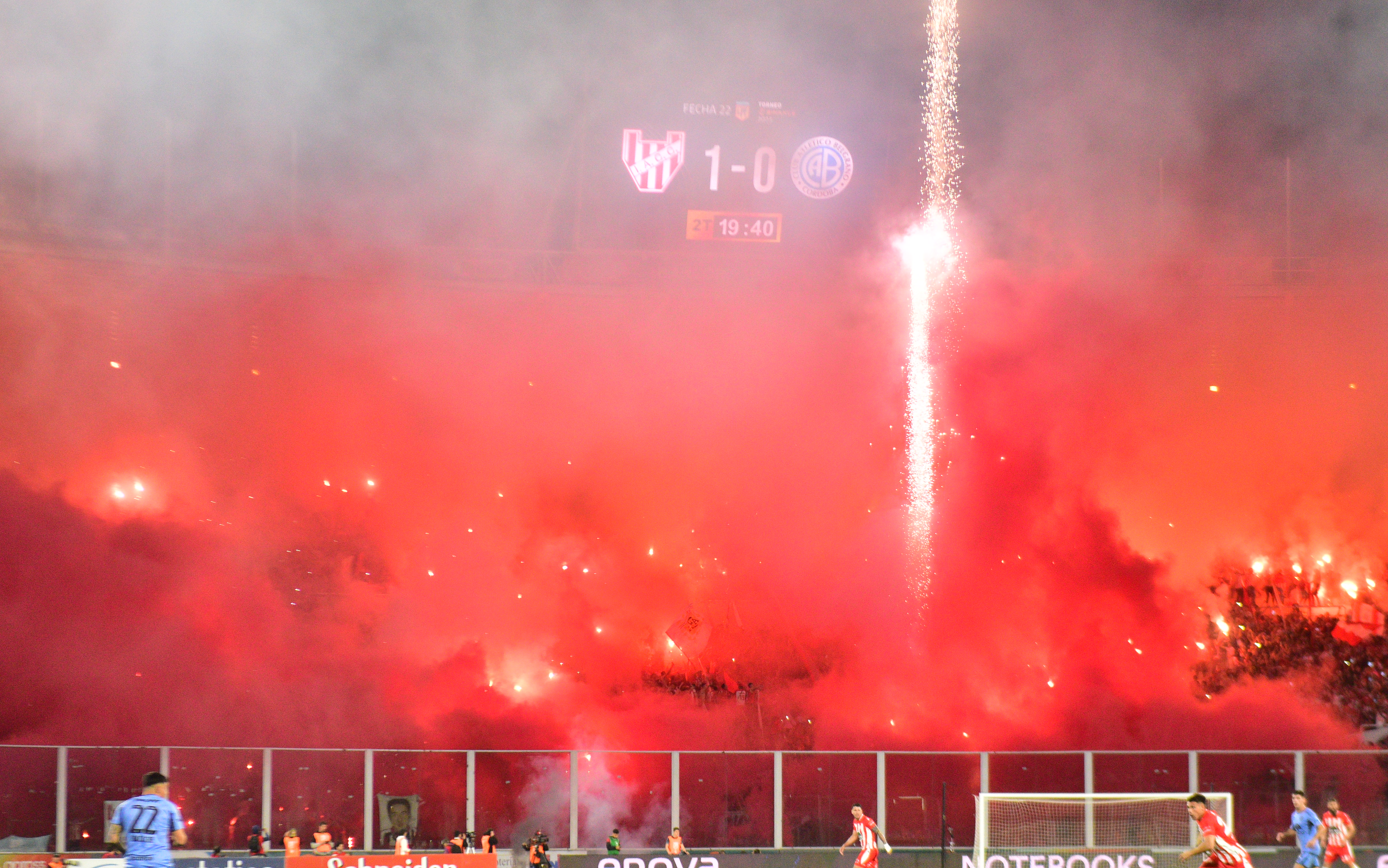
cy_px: 450
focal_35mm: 104
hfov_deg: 20.0
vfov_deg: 12.6
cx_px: 783
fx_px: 3934
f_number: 3.2
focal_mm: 70
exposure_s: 1/1000
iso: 1600
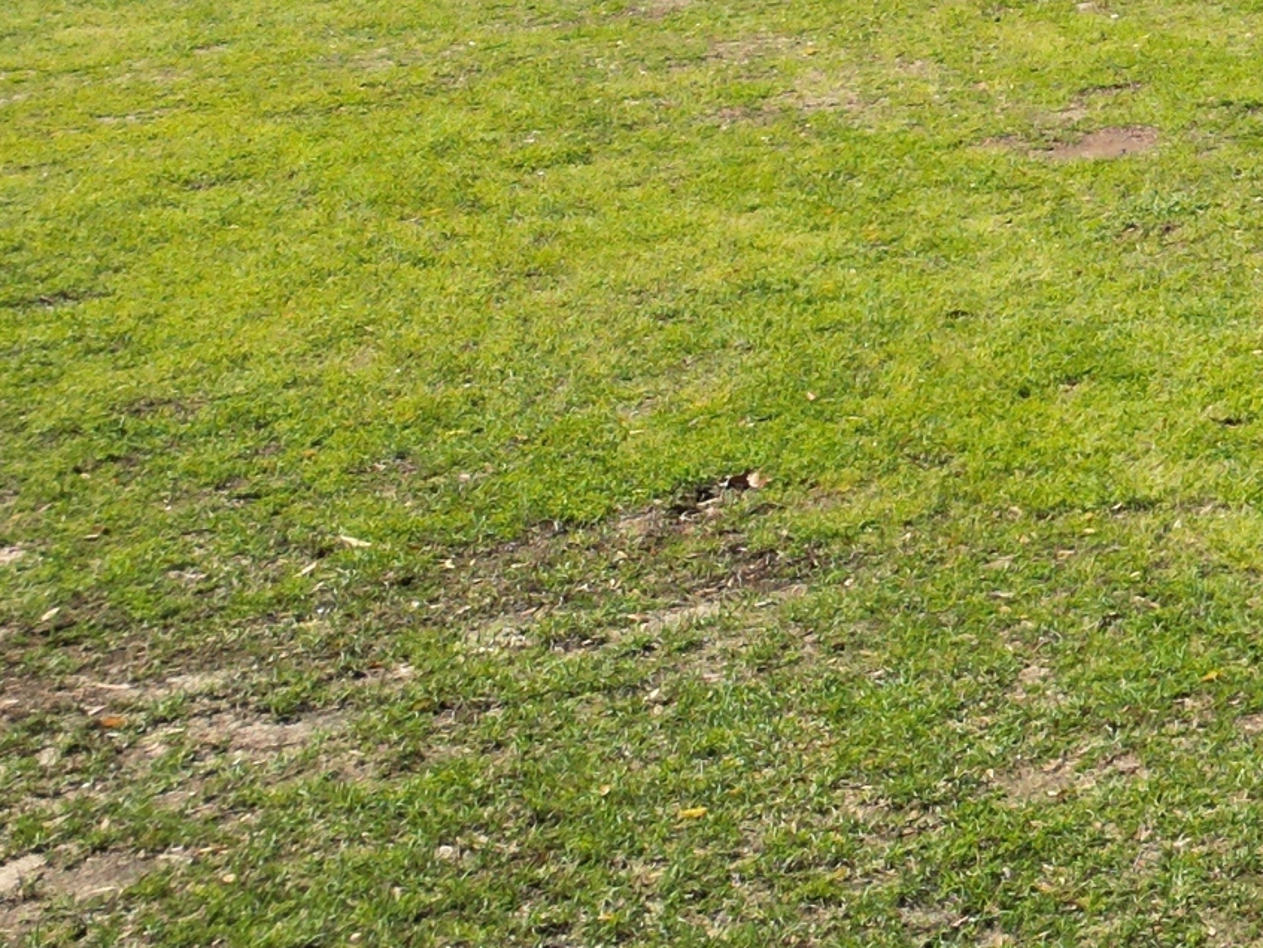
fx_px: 3176
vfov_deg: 15.6
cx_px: 2225
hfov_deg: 18.2
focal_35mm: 87
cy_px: -478
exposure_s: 1/1000
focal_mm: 6.72
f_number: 1.7
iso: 110
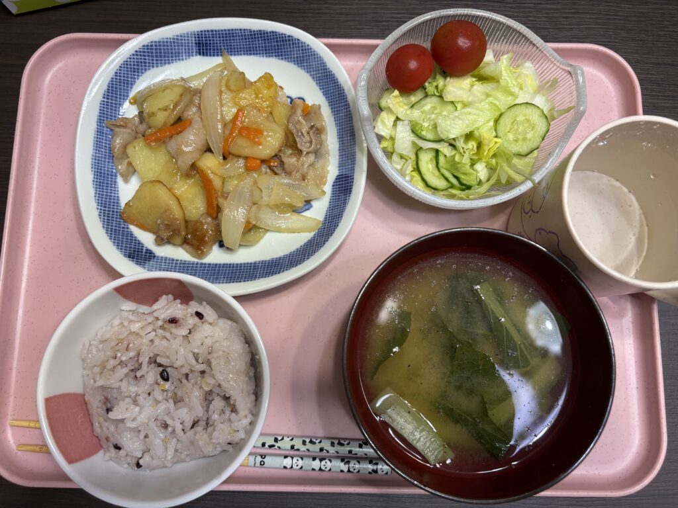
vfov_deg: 53.1
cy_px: 254
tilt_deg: -81.1
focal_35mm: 26
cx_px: 339
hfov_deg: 67.3
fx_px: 509
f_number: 1.6
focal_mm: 5.96
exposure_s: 1/98
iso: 125
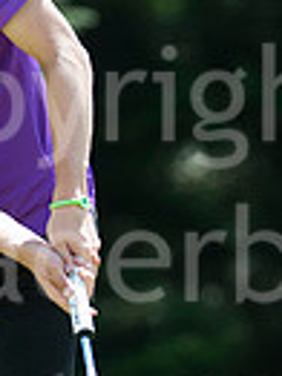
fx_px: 13883
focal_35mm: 1276
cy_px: 281
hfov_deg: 1.2
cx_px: 199
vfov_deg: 1.6
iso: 320
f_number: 5
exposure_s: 1/1000
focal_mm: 300
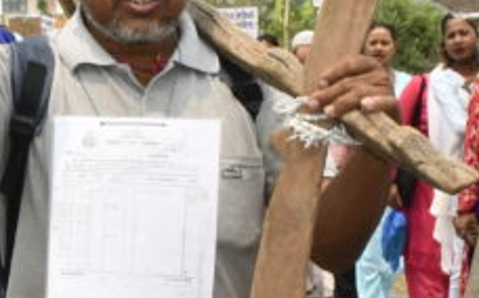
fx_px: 2152
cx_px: 27
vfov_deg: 7.9
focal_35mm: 165
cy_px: 265
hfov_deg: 12.6
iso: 800
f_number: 25
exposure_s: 1/250
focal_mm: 24
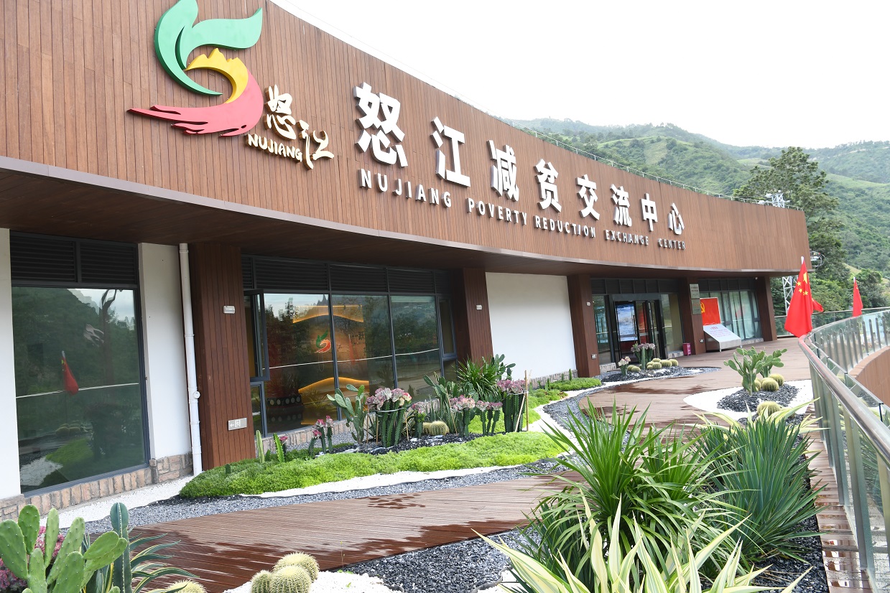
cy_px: 296
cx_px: 445
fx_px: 667
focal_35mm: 27
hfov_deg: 67.4
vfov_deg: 47.9
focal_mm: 27
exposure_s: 1/30
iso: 400
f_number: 8
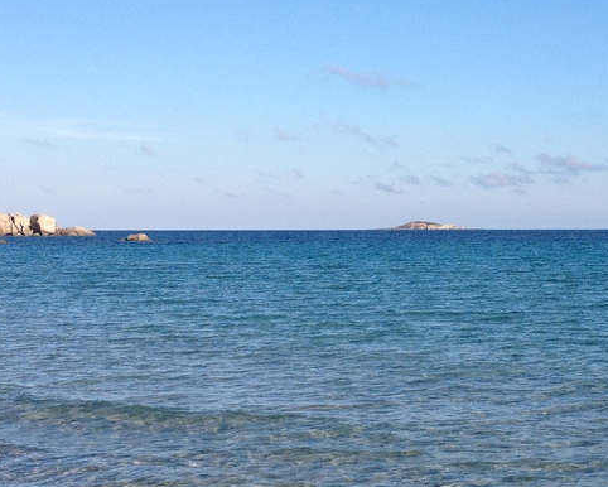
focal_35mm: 85
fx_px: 1530
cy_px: 259
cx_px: 471
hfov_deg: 22.2
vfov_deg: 18.1
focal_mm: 4.28
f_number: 2.4
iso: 64
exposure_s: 1/1783
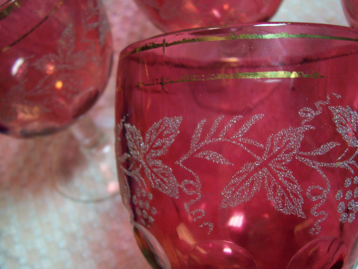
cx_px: 179
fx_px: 383
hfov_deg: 50.1
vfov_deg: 38.7
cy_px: 134
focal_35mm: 37
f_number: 2.8
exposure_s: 1/30
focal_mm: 5.6
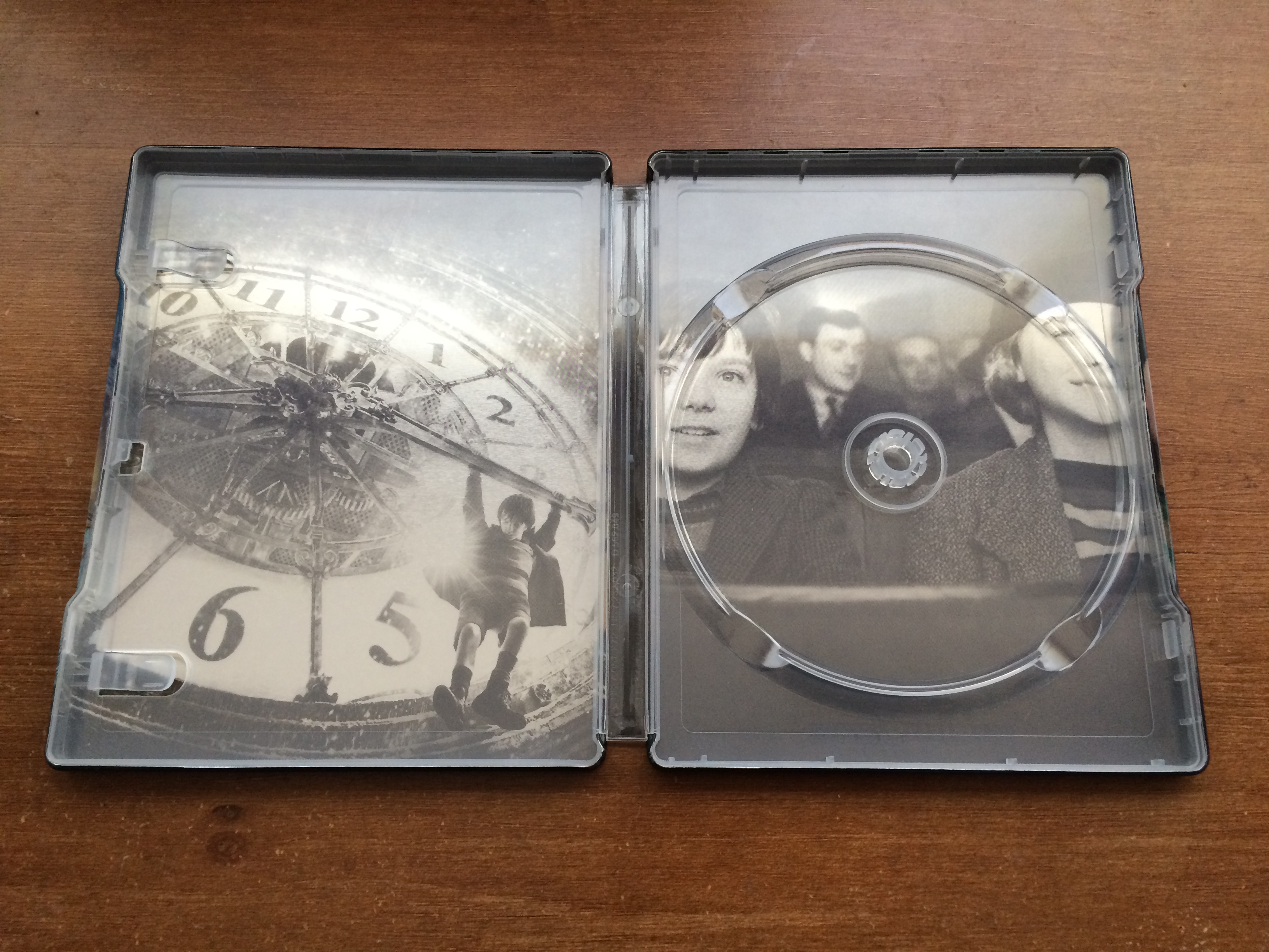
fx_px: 1063
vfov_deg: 48.2
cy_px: 476
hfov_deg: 61.7
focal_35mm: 29
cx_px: 634
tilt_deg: -75.3
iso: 64
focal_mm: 4.15
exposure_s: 1/30
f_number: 2.2
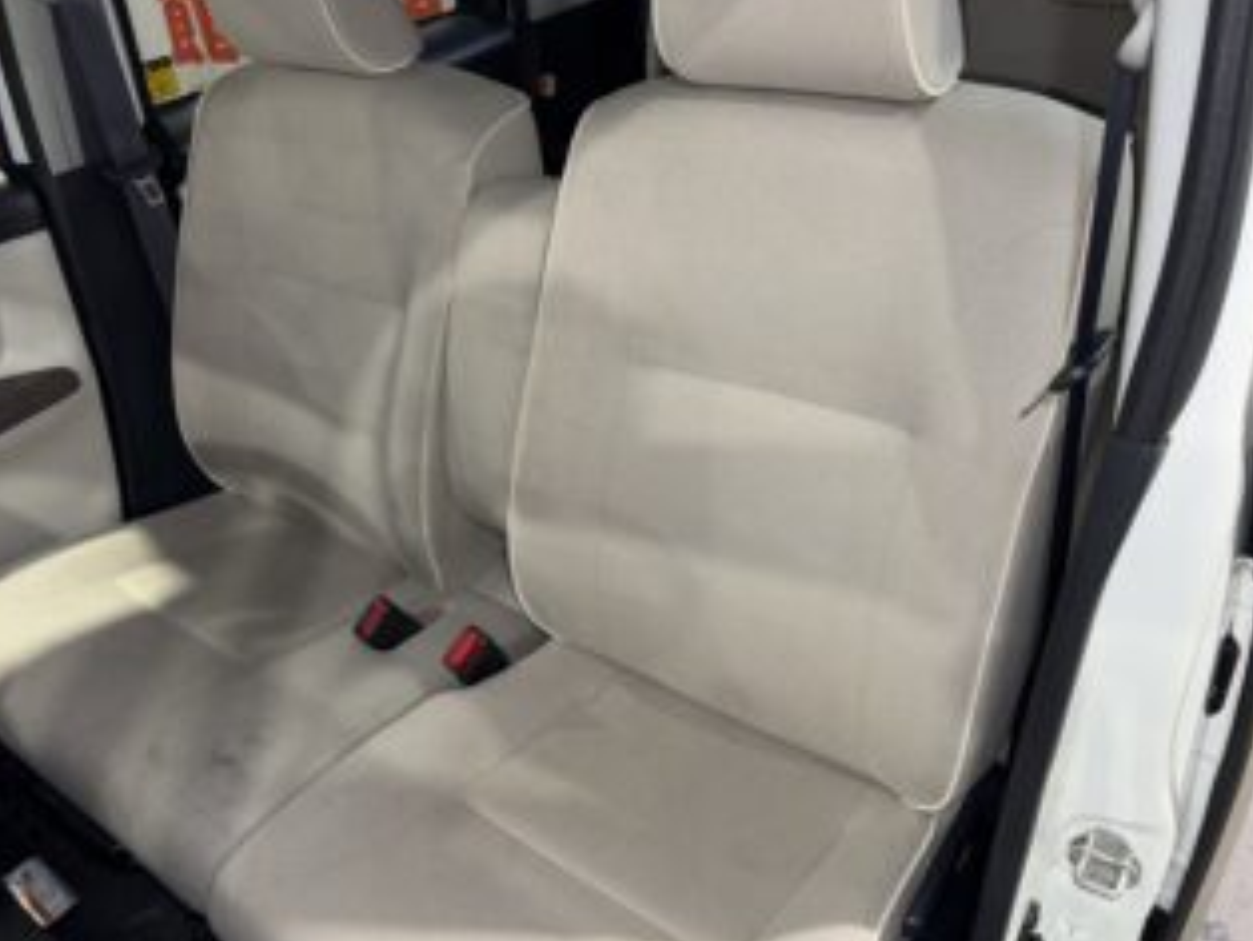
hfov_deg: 61.6
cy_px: 476
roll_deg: +7.4
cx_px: 591
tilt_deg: -33.5
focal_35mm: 29
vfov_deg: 48.3
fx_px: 1051
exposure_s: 1/21
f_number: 1.6
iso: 50
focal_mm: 5.96
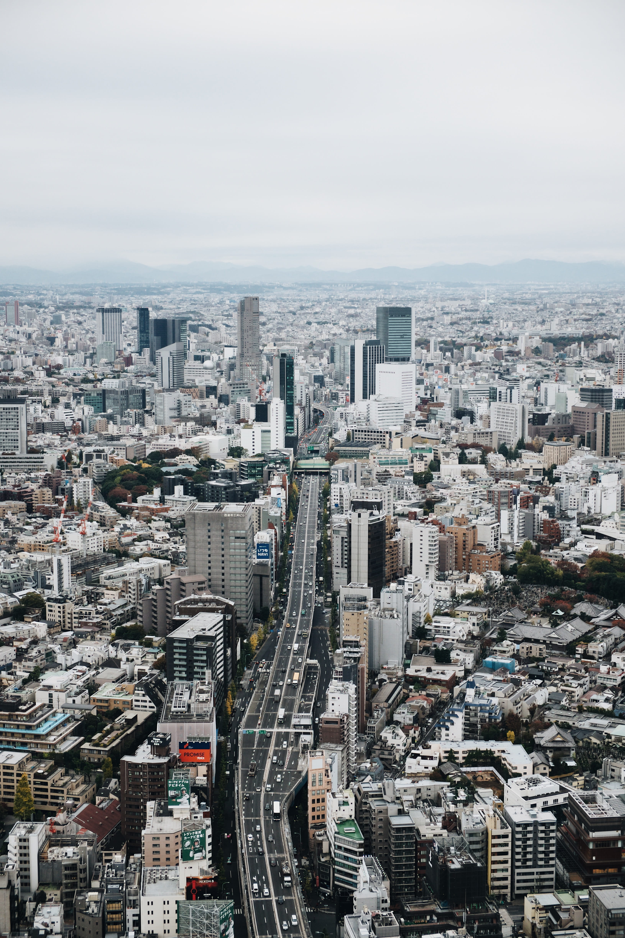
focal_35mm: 51
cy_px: 469
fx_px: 1329
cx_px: 312
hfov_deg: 26.5
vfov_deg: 38.9
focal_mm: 34.3
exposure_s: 1/160
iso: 400
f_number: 3.6
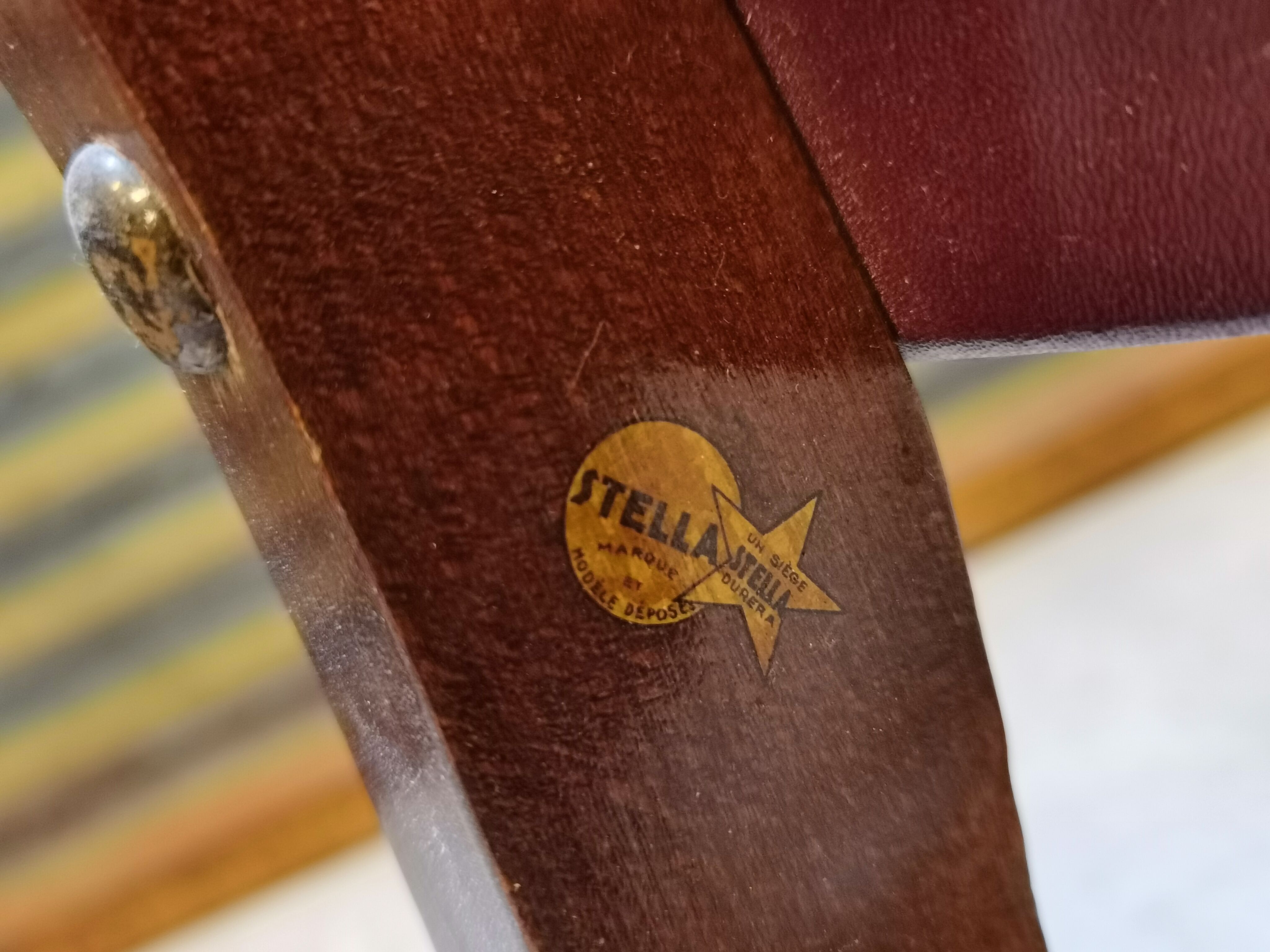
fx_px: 1321
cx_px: 635
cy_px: 476
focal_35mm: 36
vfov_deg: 39.7
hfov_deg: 51.4
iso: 640
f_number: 1.9
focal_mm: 6.71
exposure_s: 1/25
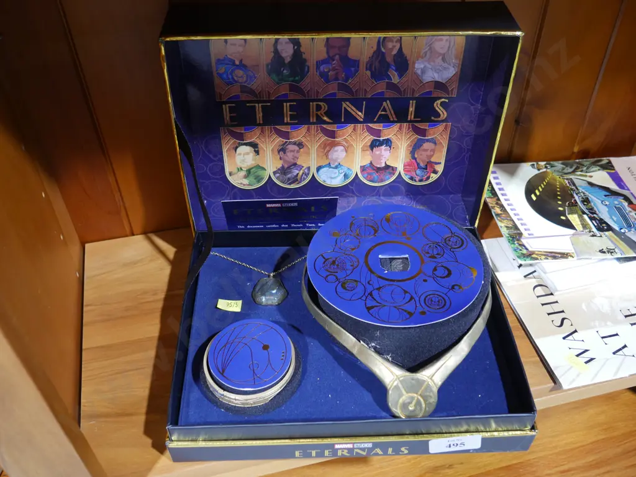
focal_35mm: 34
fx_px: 625
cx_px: 318
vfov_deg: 41.8
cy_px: 238
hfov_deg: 53.9
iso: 1250
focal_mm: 17
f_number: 4
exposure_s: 1/60
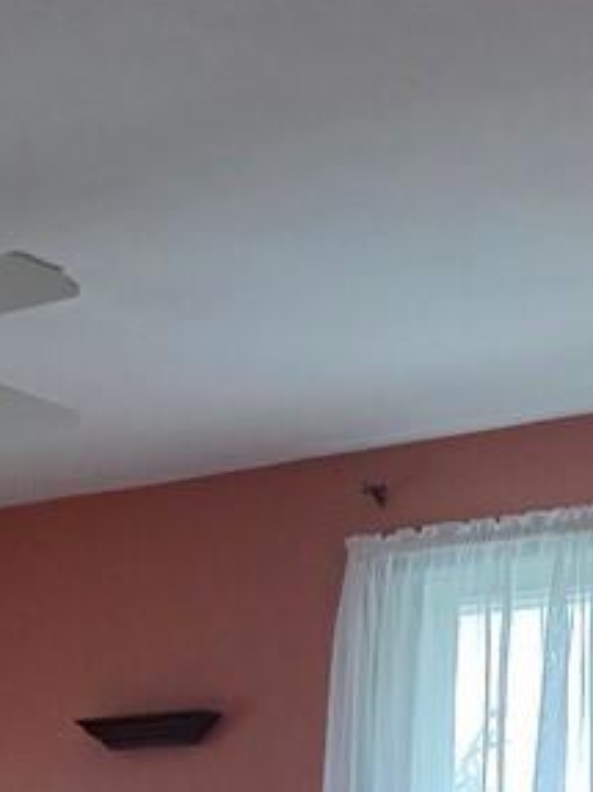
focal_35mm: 82
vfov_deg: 21.0
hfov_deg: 17.4
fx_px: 1874
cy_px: 1115
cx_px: -52
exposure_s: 1/120
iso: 1600
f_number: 1.7
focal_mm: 6.3
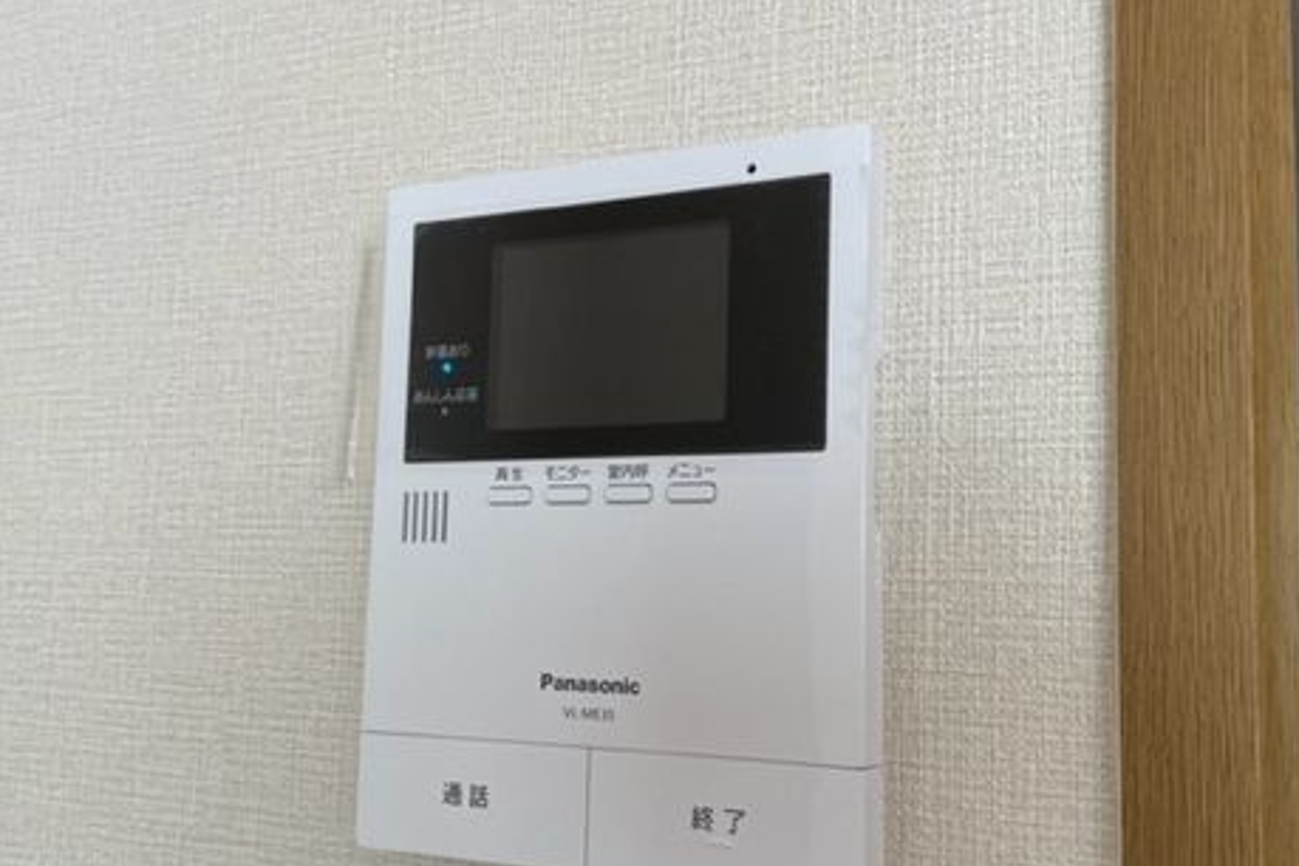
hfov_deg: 57.2
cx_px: 648
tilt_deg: +6.9
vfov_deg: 39.9
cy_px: 492
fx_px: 1191
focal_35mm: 33
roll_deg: -3.3
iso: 125
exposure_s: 1/121
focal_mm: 4.2
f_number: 1.6
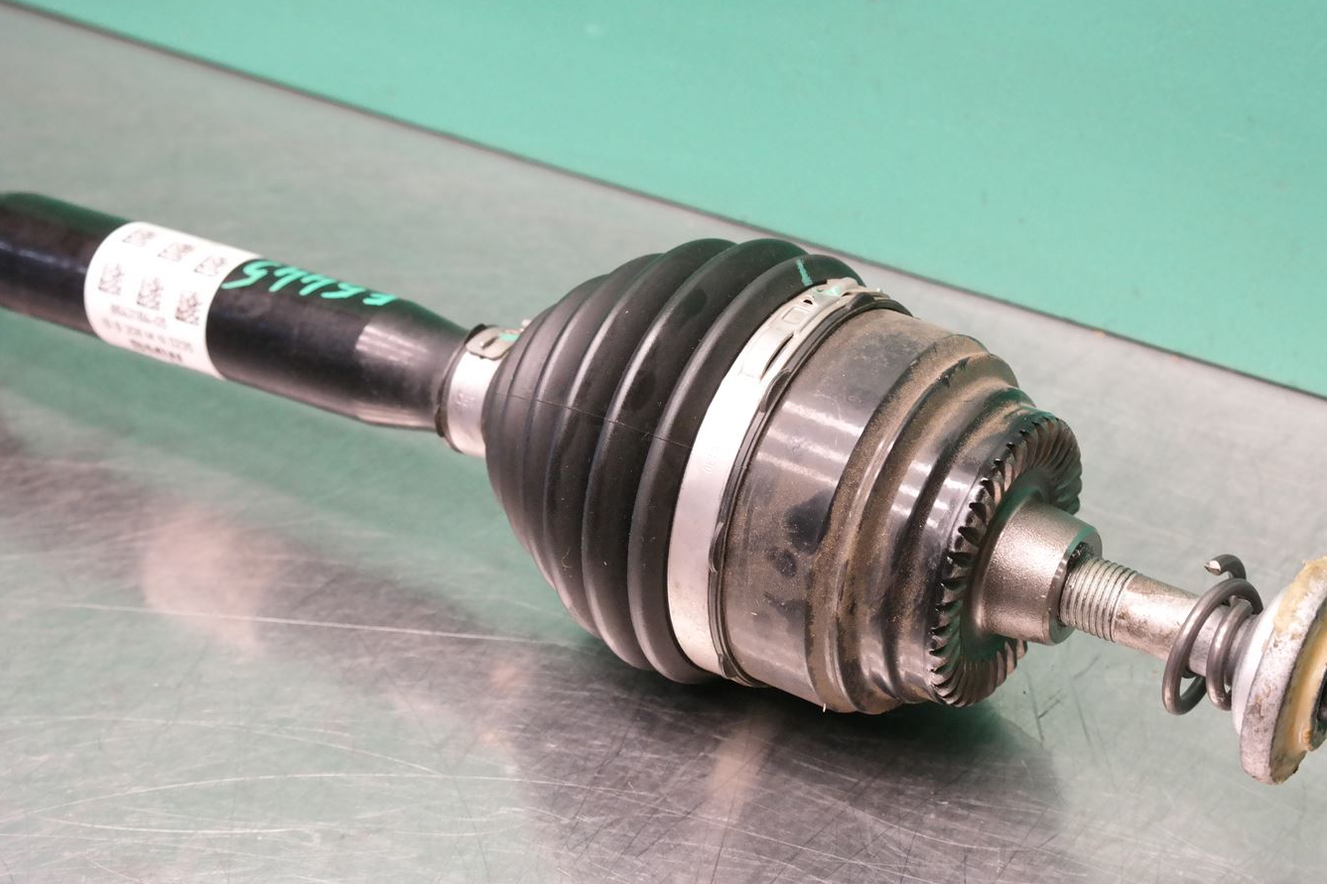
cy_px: 406
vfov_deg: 20.3
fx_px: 2469
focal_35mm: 67
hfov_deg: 30.0
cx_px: 784
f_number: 7.1
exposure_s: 1/80
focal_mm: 37
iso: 1600
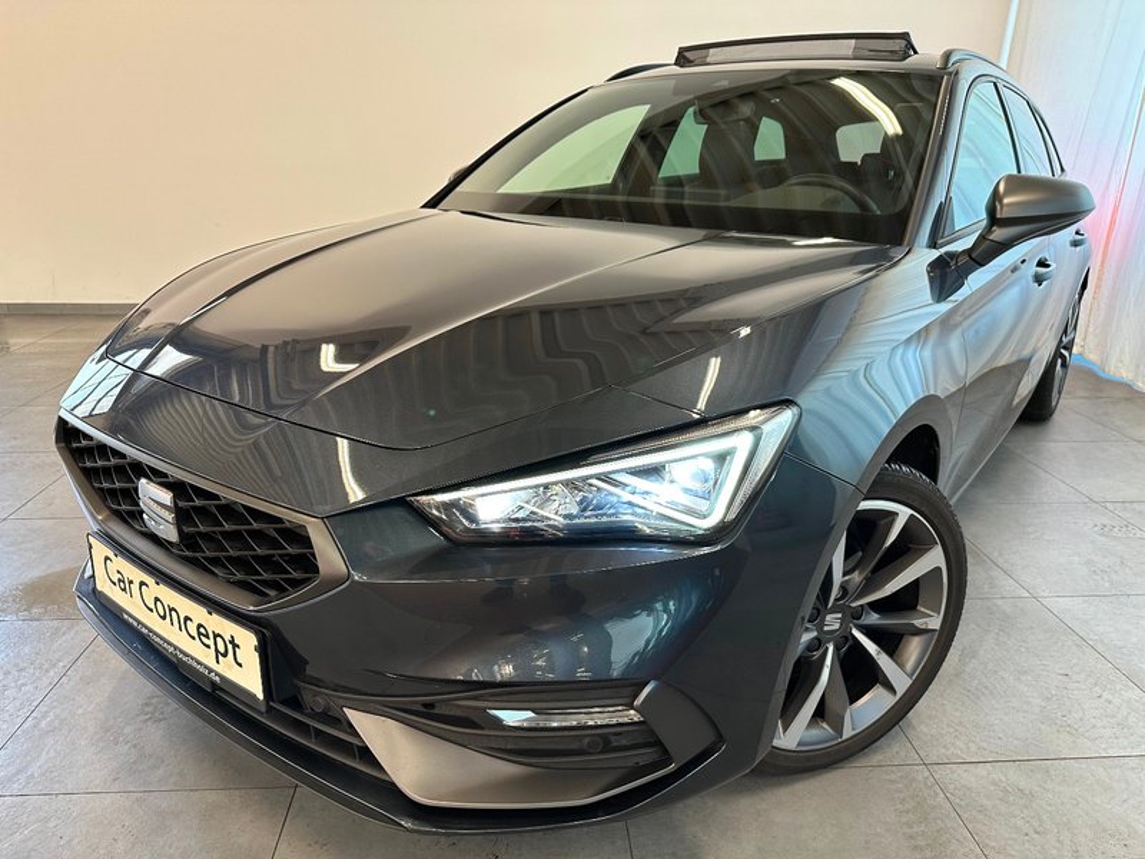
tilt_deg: -19.7
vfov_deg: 56.8
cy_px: 430
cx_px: 572
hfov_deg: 71.6
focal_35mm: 24
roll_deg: -1.1
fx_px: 794
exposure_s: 1/51
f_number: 1.78
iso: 160
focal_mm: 6.86
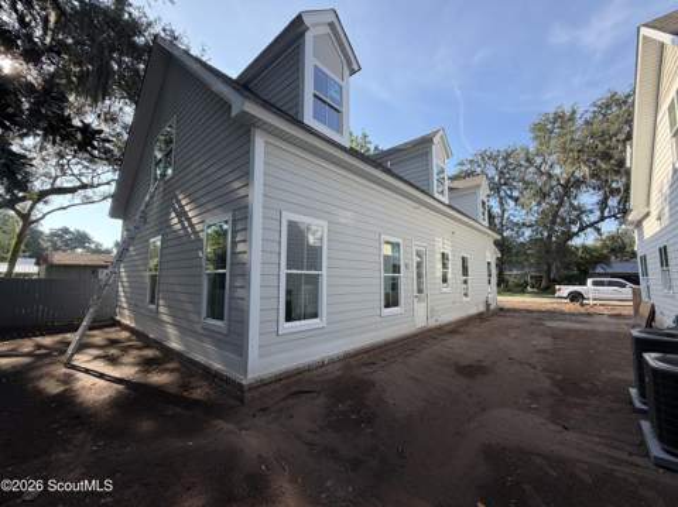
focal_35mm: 14
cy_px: 254
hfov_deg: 102.1
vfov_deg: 85.6
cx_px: 339
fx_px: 274
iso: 50
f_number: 2.2
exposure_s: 1/502
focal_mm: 2.22
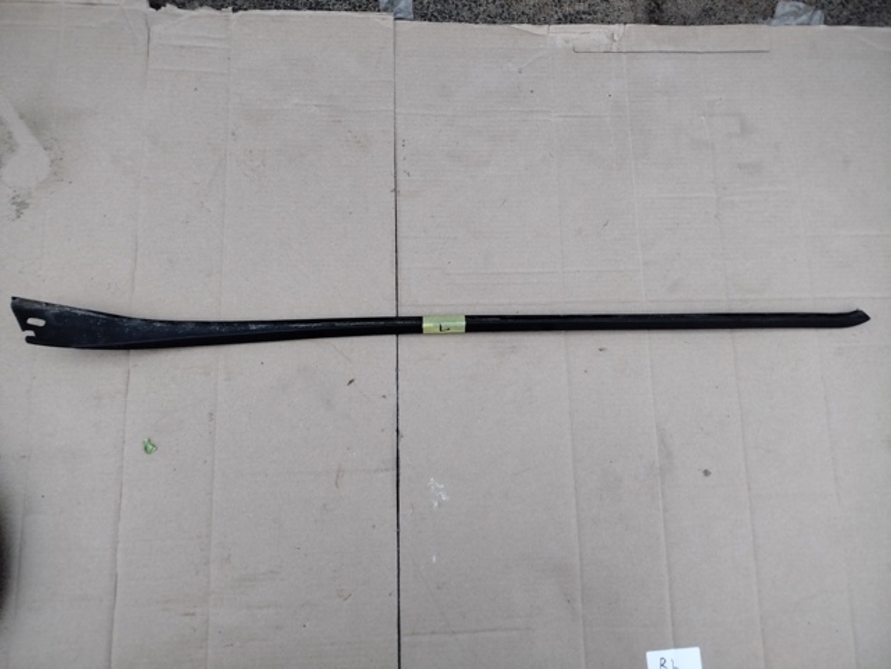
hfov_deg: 71.6
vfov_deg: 56.8
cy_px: 334
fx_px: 618
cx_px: 446
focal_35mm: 24
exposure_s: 1/17
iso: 800
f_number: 1.7
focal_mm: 5.31
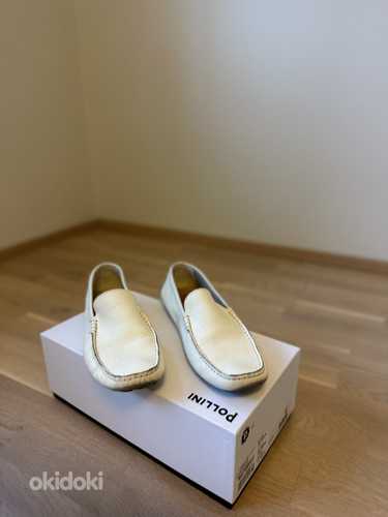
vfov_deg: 71.6
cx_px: 194
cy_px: 258
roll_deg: -0.4
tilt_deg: -19.7
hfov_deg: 56.8
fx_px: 359
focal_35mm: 24
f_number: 1.78
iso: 320
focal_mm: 6.86
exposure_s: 1/50
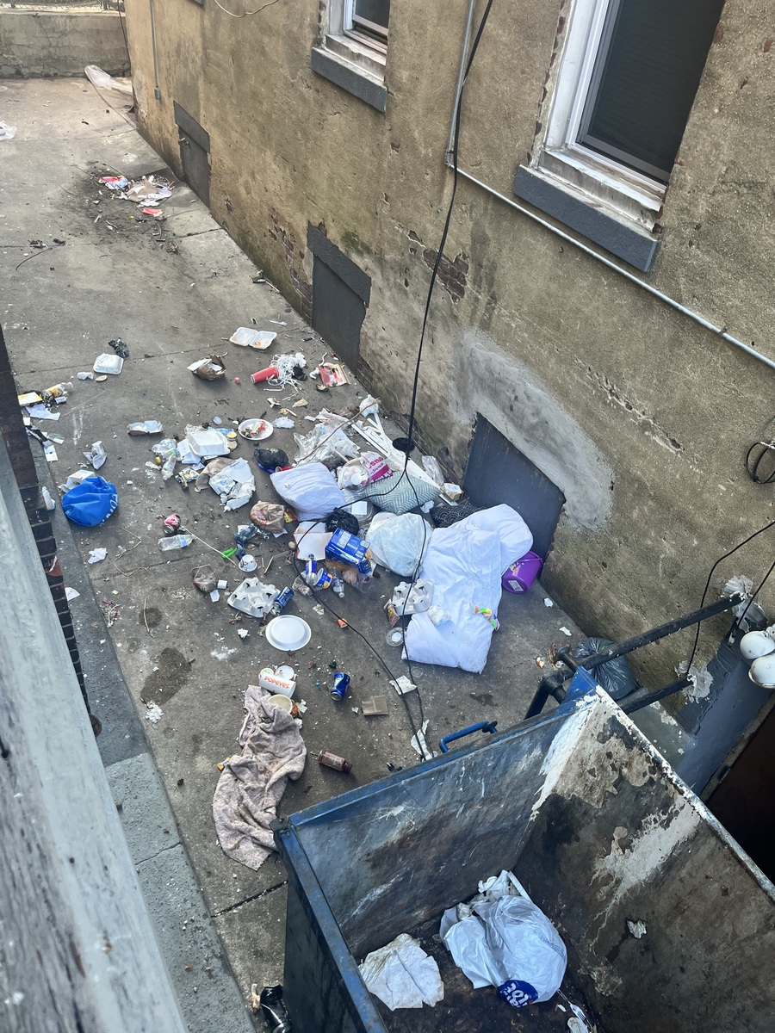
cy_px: 516
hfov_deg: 53.1
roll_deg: -6.8
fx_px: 776
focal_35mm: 26
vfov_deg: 67.3
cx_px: 388
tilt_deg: -41.2
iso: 80
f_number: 1.6
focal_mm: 5.1
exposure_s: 1/122
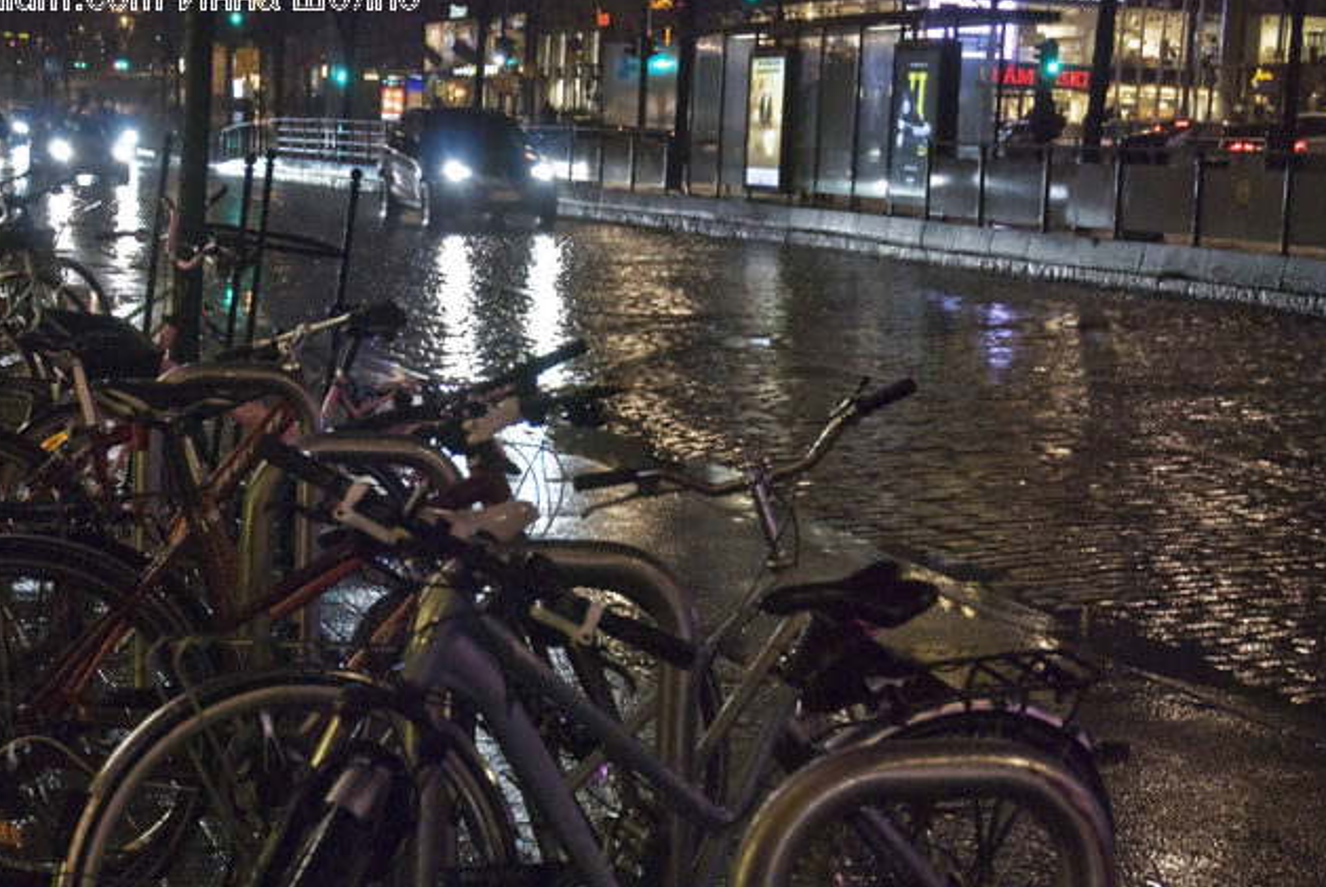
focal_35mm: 73
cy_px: 579
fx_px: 2692
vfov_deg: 18.7
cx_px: 578
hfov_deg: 27.6
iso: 400
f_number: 4.2
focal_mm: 34
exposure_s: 1/50
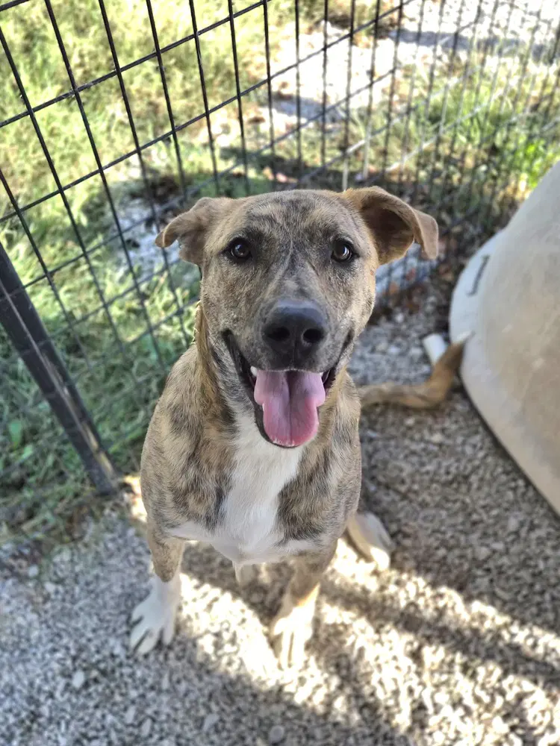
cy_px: 373
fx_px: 496
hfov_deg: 58.9
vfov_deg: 73.9
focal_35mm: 23
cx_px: 280
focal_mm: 5.4
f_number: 1.8
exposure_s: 1/2000
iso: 160
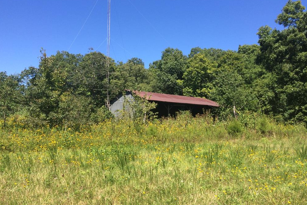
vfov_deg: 41.1
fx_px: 273
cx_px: 150
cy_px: 114
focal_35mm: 32
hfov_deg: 58.7
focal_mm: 4.12
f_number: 2.2
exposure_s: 1/1140
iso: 32
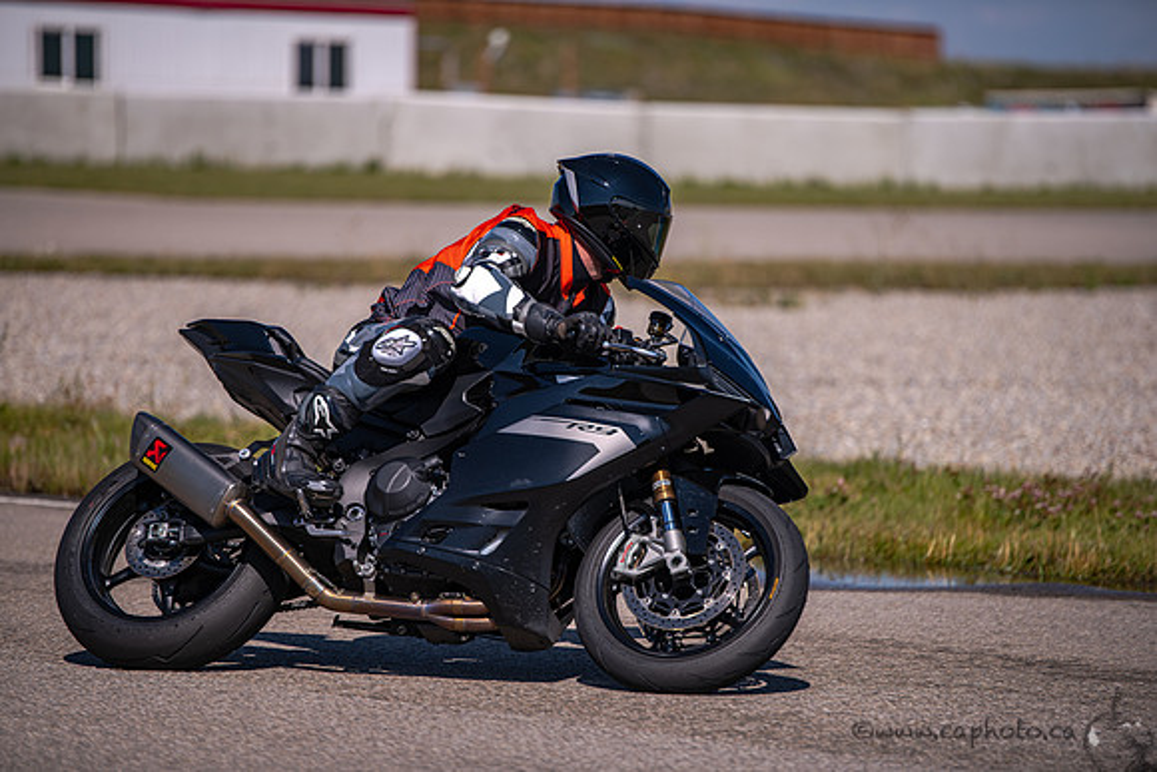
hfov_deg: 10.3
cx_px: 578
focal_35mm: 200
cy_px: 386
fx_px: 6429
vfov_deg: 6.9
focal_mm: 200
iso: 72
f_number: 2.8
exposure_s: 1/2500
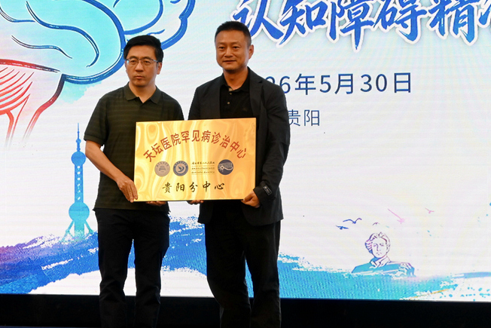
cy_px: 144
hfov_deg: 22.1
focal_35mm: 92
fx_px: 1255
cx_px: 204
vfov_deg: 14.9
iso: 2200
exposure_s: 1/125
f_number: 6.3
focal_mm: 50
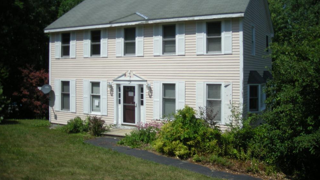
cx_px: 157
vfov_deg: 30.2
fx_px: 331
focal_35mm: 39
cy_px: 60
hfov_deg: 51.6
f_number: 5.7
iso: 50
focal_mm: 5.7
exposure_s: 1/362
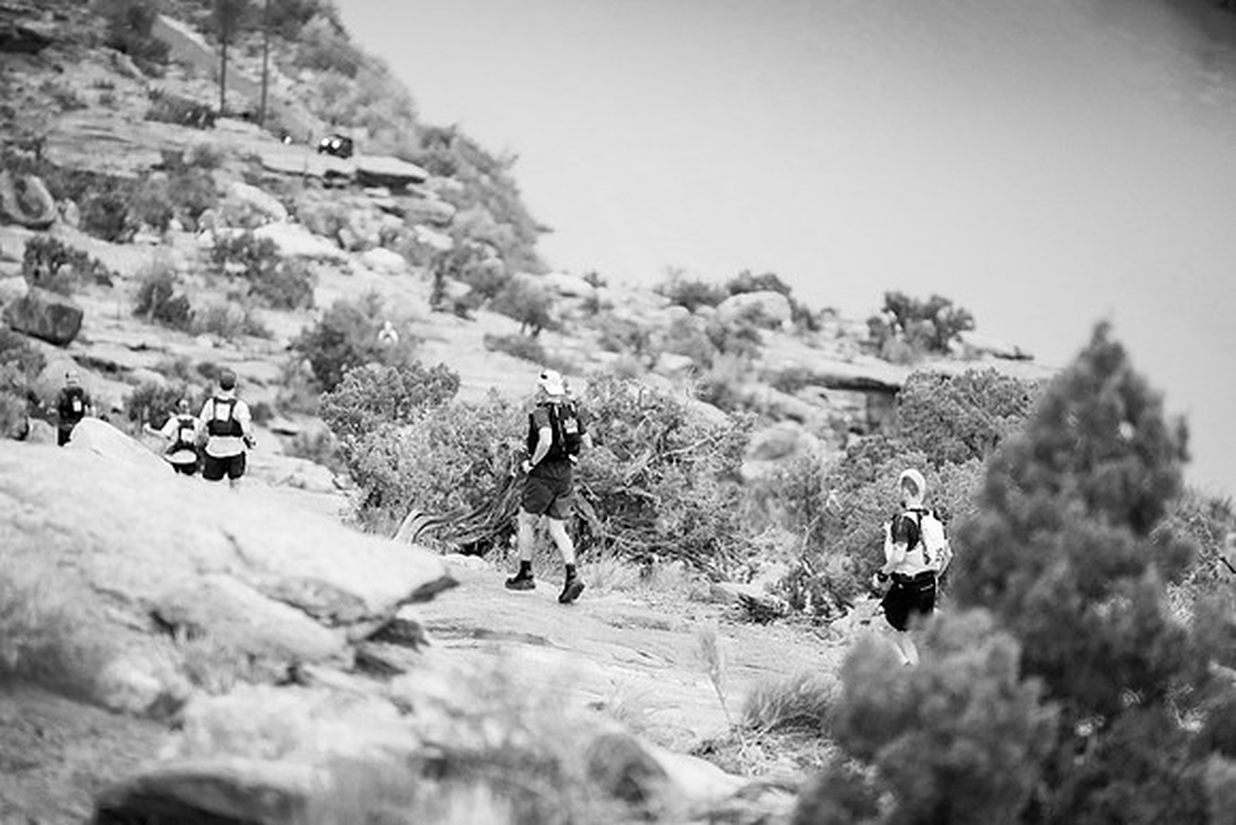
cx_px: 627
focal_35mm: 205
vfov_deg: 6.7
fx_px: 7039
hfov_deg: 10.0
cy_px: 413
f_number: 3.2
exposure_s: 1/2500
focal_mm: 200
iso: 3200
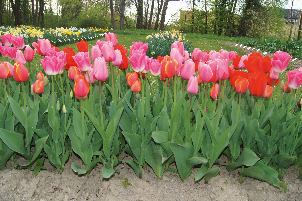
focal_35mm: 33
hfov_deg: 57.3
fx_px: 277
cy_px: 100
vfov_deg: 39.9
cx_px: 151
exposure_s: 1/160
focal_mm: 22
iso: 200
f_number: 7.1
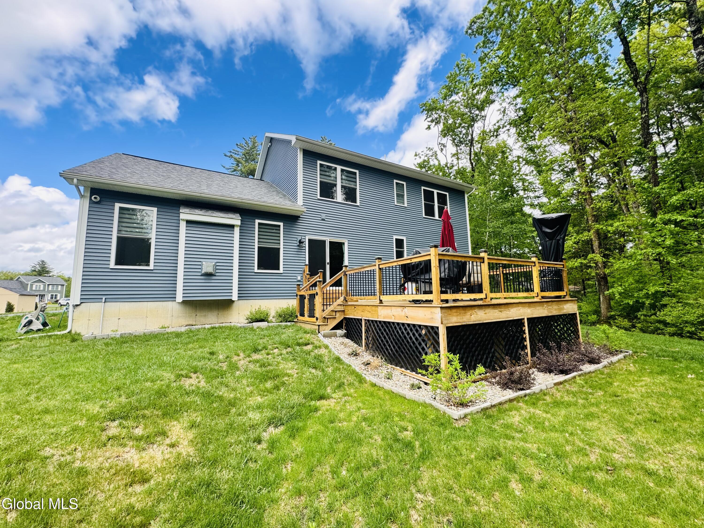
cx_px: 352
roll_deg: +1.3
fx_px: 285
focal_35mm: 14
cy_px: 264
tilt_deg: +6.3
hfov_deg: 102.1
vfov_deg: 85.7
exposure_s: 1/325
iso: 40
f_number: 2.2
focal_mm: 2.22
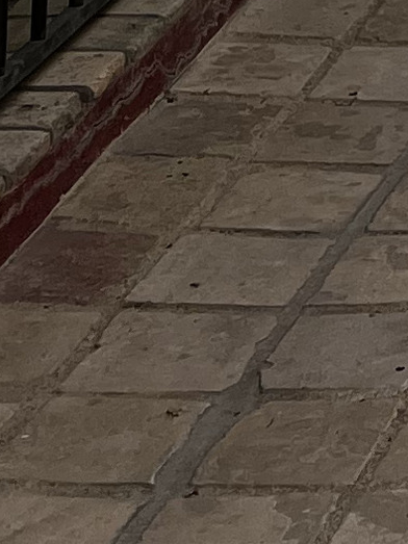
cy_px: -1353
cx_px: 1273
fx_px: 3129
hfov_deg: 6.7
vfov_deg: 7.8
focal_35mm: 199
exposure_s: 1/1209
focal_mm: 5.7
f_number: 1.5
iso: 50
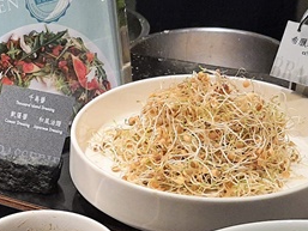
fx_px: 899
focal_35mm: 101
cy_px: 237
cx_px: -12
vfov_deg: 14.4
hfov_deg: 18.8
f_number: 1.7
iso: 200
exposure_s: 1/60
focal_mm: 4.32
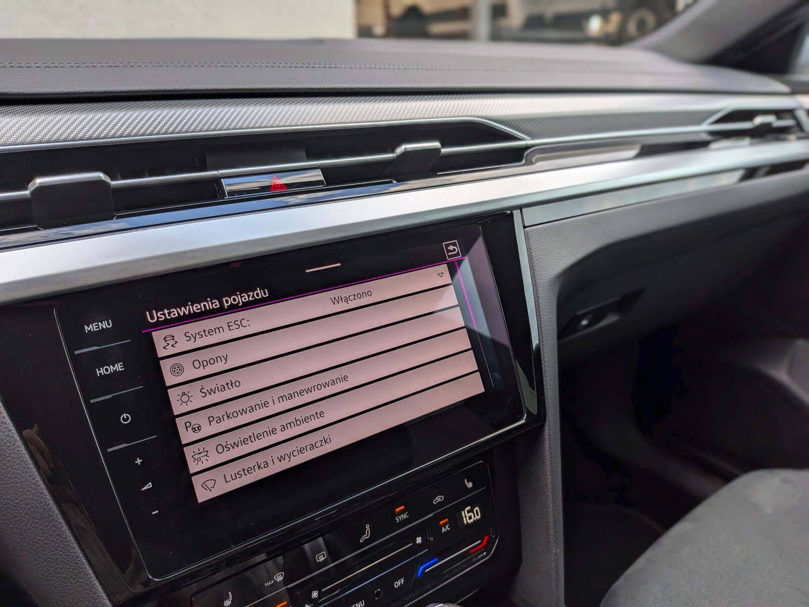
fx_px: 561
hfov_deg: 71.6
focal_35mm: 24
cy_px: 304
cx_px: 404
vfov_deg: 56.8
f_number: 1.7
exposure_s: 1/191
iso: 30
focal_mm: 4.53
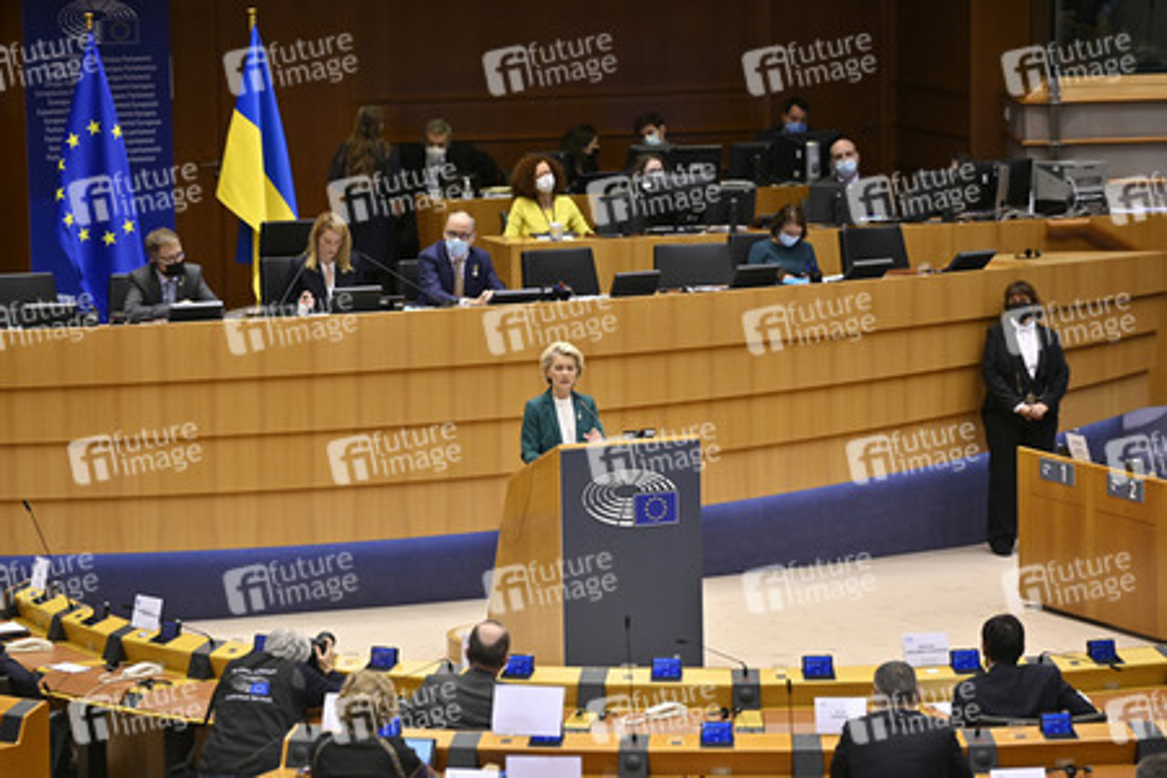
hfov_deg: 13.2
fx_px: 5024
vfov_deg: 8.9
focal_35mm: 155
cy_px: 389
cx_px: 584
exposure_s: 1/400
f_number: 2.8
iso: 800
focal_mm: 155
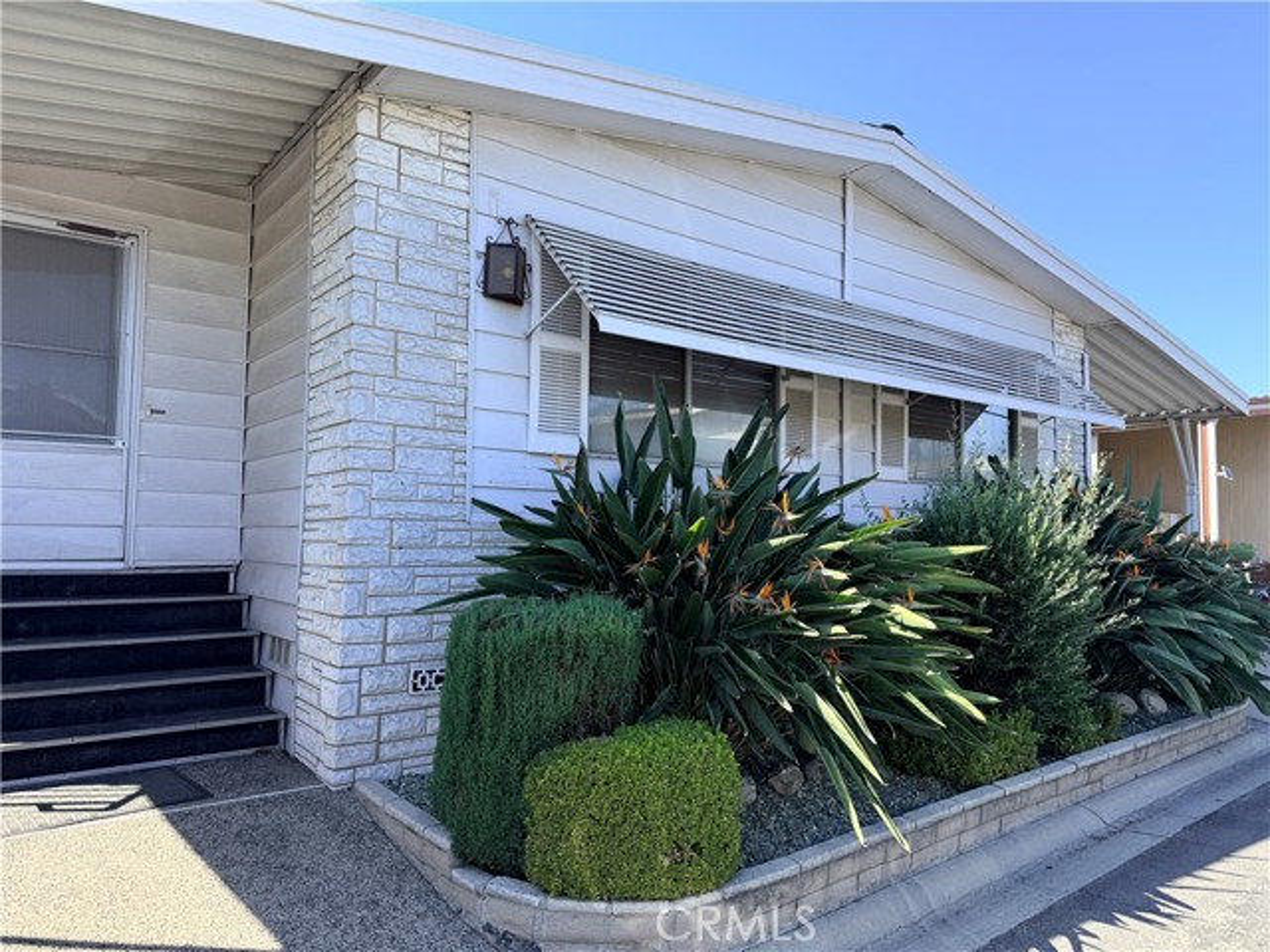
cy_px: 476
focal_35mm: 24
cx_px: 635
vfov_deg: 56.8
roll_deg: +0.2
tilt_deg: +3.1
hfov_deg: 71.6
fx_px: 881
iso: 100
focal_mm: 6.76
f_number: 1.78
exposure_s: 1/1553
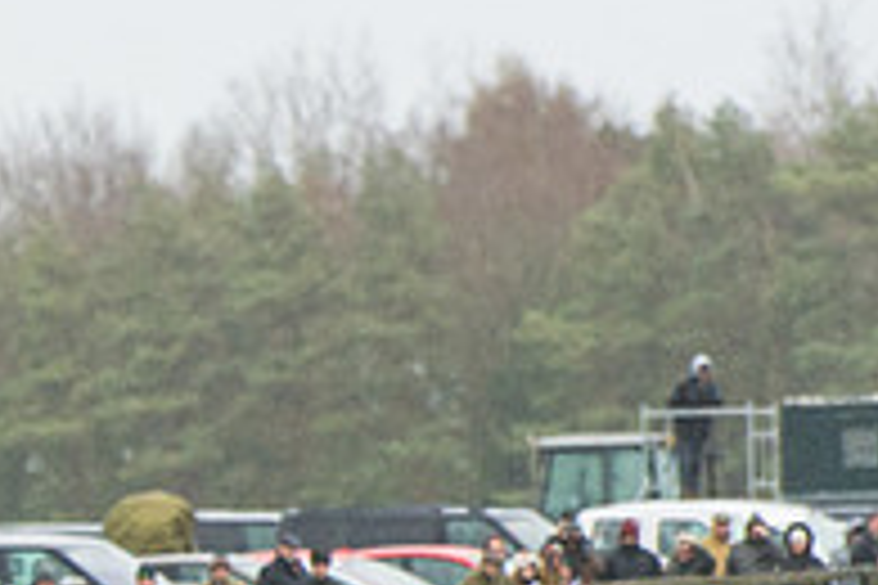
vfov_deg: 1.4
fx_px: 23997
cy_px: 839
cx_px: -383
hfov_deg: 2.1
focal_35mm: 984
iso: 1000
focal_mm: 200
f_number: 4
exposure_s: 1/1000
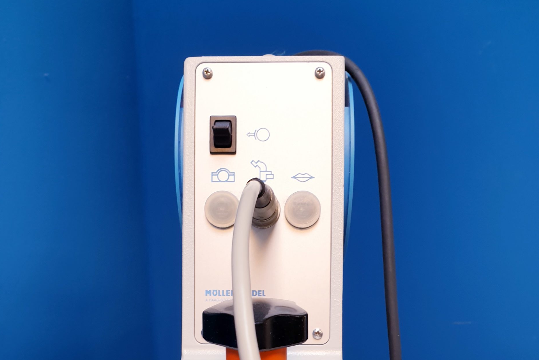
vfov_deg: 34.2
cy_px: 317
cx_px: 275
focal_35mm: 37
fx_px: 554
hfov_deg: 51.9
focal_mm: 4.3
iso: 125
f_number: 2.4
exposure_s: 1/100
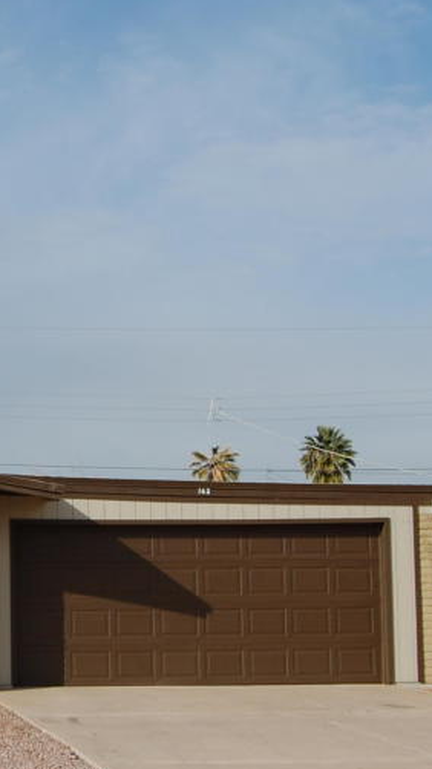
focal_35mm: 65
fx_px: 1325
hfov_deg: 17.4
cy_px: 424
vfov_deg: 32.3
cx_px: -134
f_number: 10
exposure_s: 1/400
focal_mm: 18
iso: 200
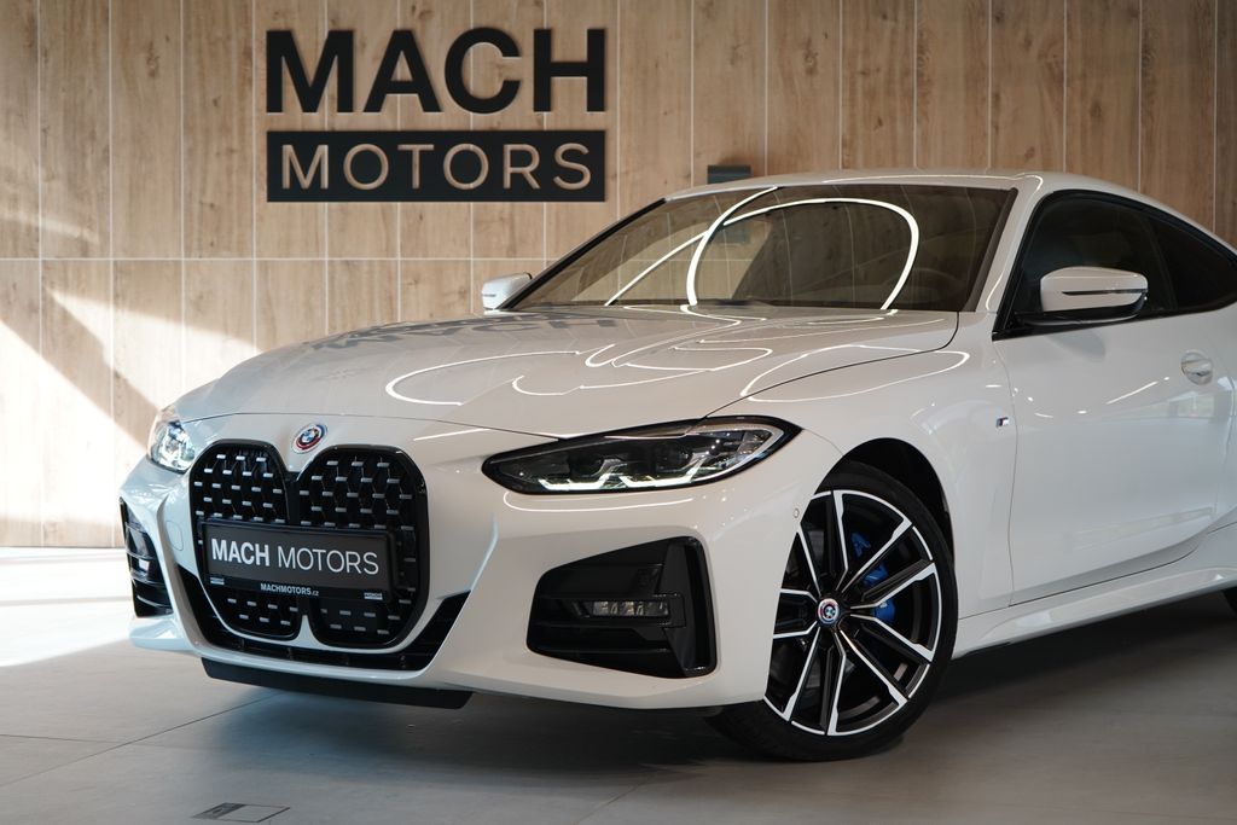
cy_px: 412
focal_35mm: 64
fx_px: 2199
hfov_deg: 31.4
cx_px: 618
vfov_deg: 21.2
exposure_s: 1/80
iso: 800
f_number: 5.6
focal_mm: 64
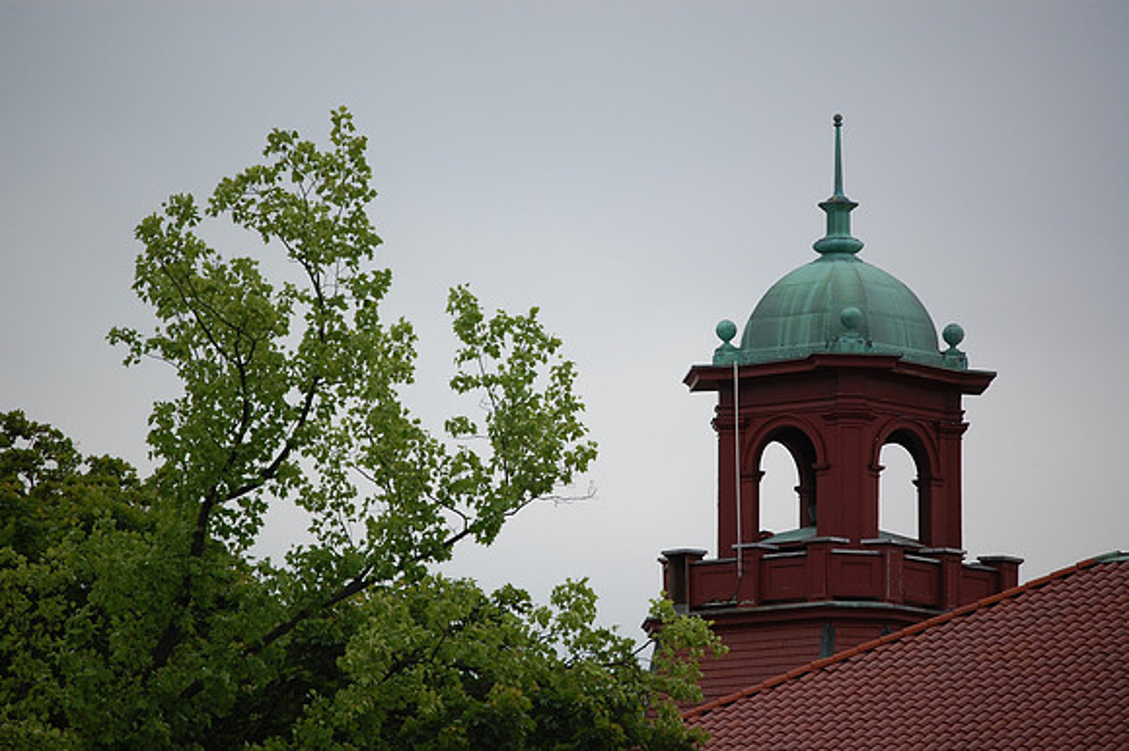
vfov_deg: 5.5
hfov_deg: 8.3
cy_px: 376
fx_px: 7757
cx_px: 564
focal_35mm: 248
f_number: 5.6
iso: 280
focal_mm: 165
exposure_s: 1/2000
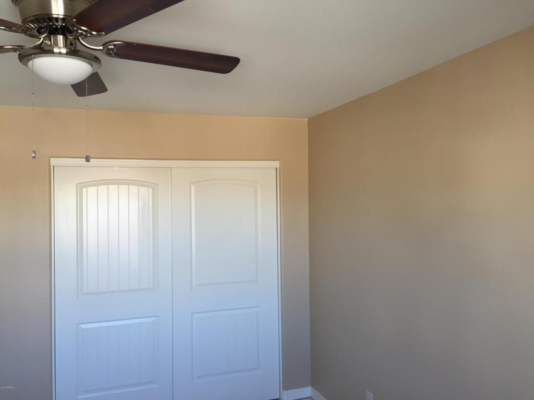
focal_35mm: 29
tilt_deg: +2.7
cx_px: 267
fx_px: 447
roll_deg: -0.2
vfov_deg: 48.2
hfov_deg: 61.7
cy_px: 200
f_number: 2.2
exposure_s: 1/30
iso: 32
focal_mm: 4.15
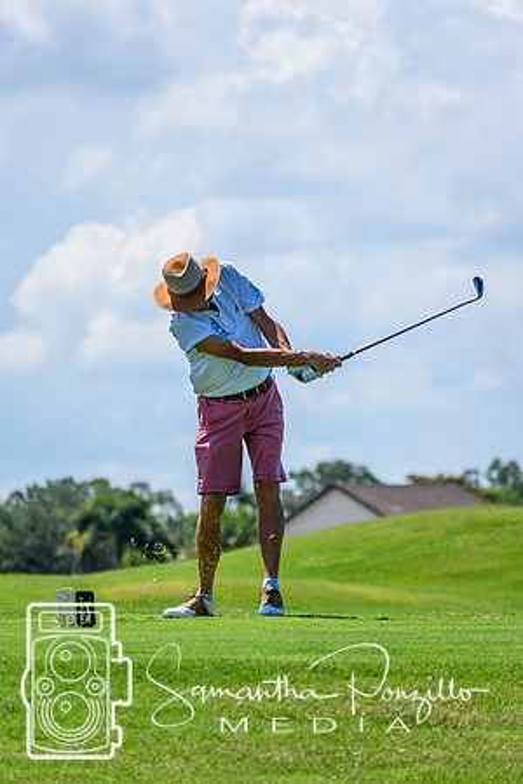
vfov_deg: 6.2
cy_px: 392
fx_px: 7191
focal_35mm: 330
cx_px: 262
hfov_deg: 4.2
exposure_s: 1/2000
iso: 220
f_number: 5.6
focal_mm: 220
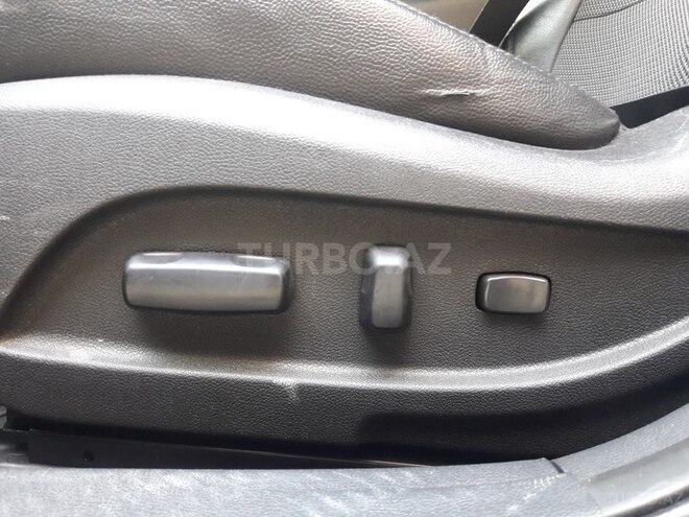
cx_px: 344
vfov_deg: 49.7
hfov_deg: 63.4
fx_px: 557
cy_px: 258
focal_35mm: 28
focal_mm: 3.7
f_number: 1.9
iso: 200
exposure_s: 1/33
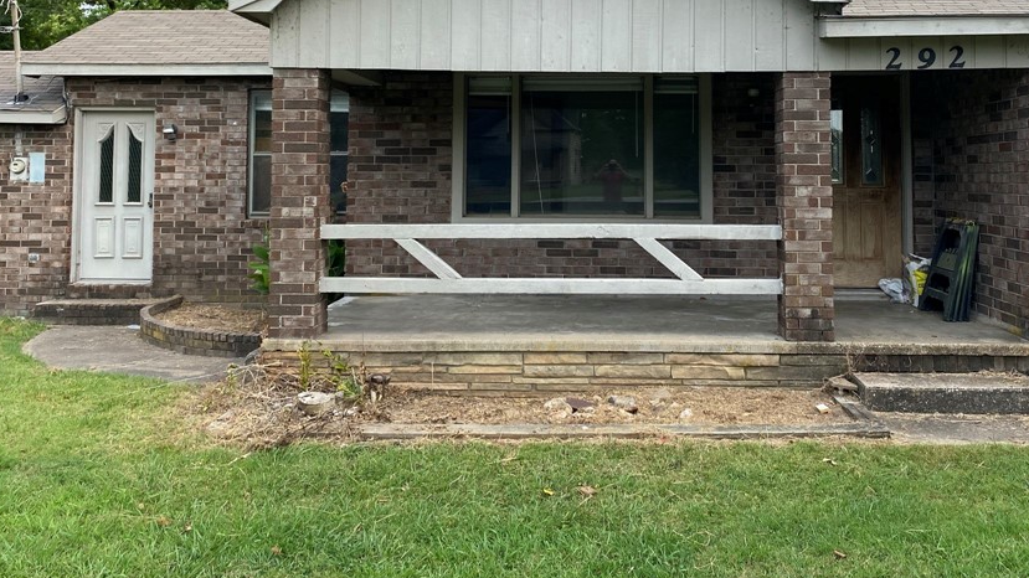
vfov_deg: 33.0
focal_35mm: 35
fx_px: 955
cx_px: 581
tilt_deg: +2.5
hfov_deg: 56.5
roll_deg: +0.2
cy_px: 138
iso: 32
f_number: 1.8
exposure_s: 1/949
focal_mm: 4.25
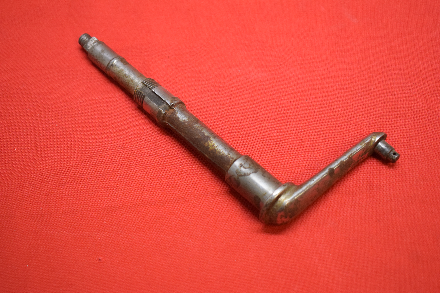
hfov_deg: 35.0
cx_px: 220
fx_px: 697
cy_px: 146
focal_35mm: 57
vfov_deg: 23.8
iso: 2000
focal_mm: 38
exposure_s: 1/125
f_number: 5
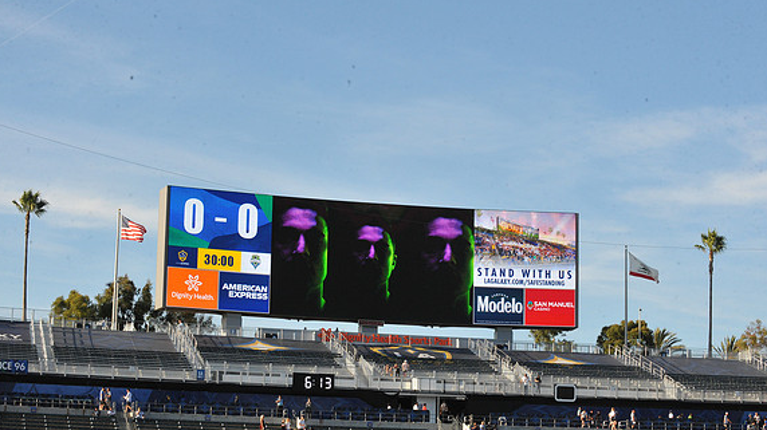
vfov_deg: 14.2
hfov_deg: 25.0
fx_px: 1728
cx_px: 382
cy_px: 253
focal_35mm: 85
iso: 1600
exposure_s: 1/800
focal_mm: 80
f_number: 14
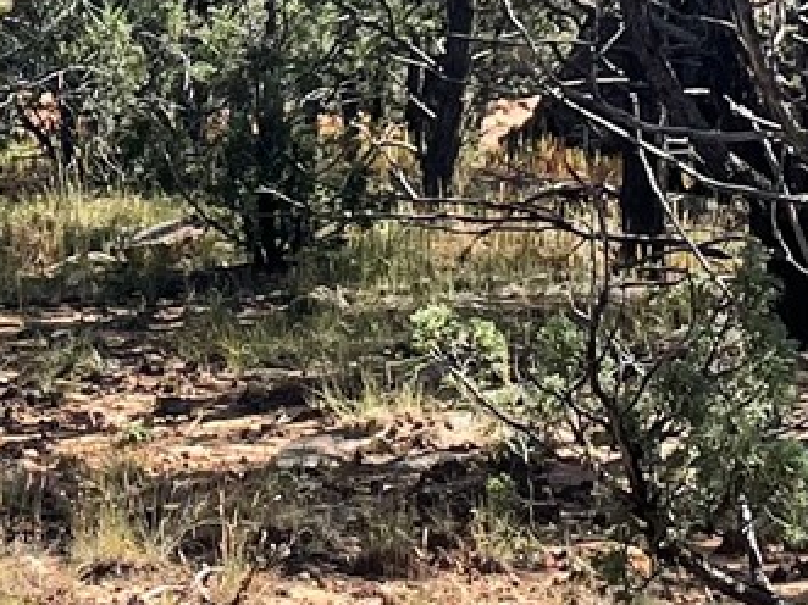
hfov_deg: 12.1
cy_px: -437
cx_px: 17
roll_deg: +1.3
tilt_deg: -0.4
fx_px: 3757
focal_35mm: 161
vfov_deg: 8.9
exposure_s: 1/1595
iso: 32
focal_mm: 4.2
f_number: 1.6
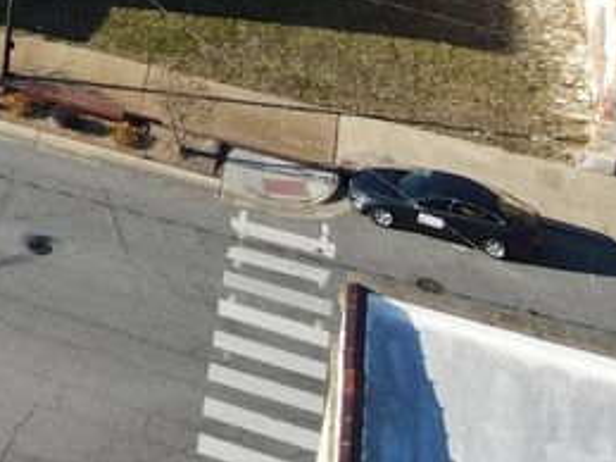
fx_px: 1690
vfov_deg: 13.5
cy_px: -431
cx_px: -499
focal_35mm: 95
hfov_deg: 17.0
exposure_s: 1/400
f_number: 2.8
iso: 100
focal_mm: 4.5
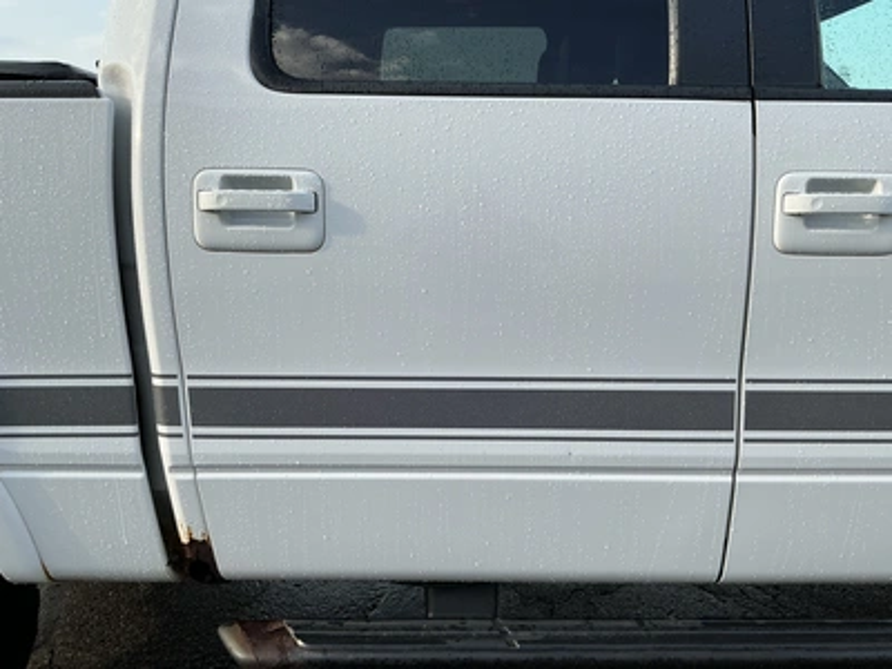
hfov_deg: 63.4
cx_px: 446
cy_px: 334
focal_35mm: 28
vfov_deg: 49.7
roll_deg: +1.2
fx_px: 722
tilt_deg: -12.7
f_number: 1.8
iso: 25
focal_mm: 3
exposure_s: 1/534
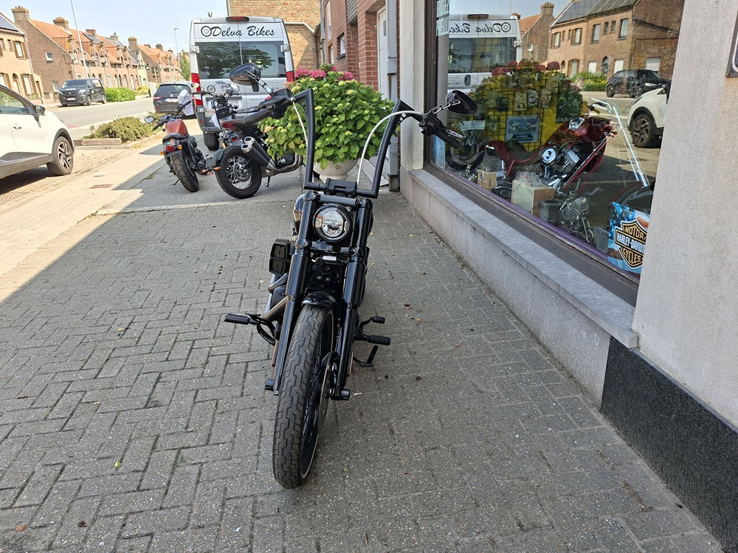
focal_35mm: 23
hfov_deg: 73.9
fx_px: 490
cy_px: 276
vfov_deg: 58.9
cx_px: 369
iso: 50
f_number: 1.8
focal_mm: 5.54
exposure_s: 1/564
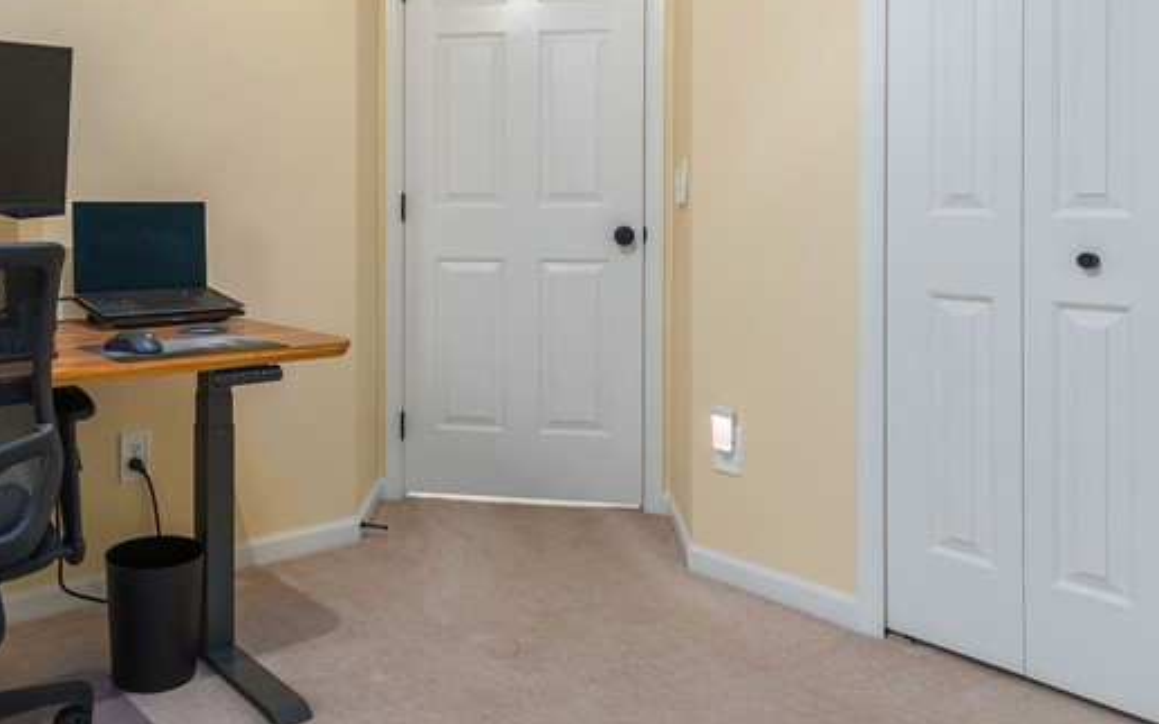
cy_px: 248
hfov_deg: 60.8
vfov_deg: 41.3
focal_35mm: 30
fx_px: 947
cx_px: 351
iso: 320
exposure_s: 1/60
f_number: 8
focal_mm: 14
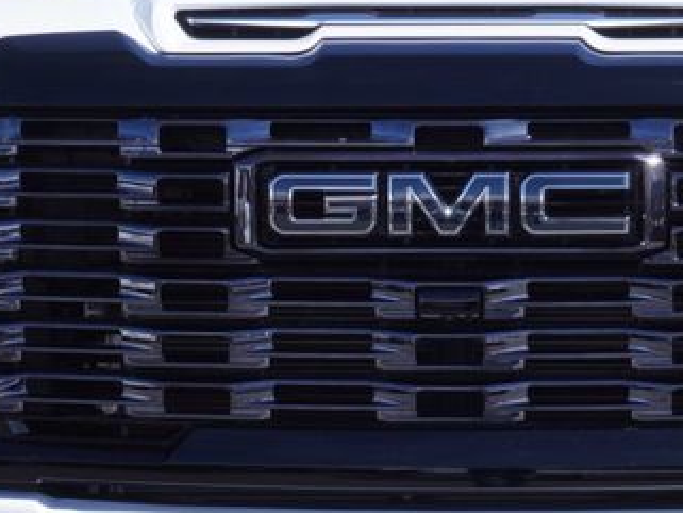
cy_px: 390
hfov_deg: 15.3
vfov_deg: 11.5
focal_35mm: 129
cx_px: 451
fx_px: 2546
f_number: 11
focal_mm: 28
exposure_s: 1/125
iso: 100
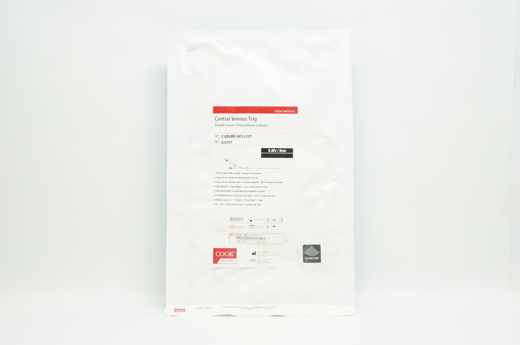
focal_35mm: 39
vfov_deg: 34.1
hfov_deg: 49.6
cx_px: 260
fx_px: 563
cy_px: 172
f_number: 9
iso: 400
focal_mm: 26
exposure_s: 1/25
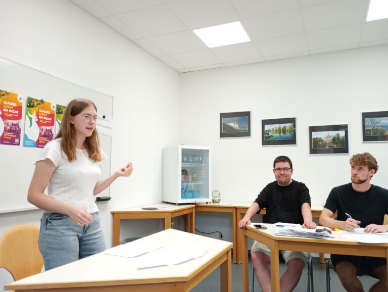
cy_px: 146
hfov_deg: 63.4
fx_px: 314
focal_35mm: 28
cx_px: 194
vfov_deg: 49.8
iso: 375
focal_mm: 4.27
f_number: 1.8
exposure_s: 1/33.3
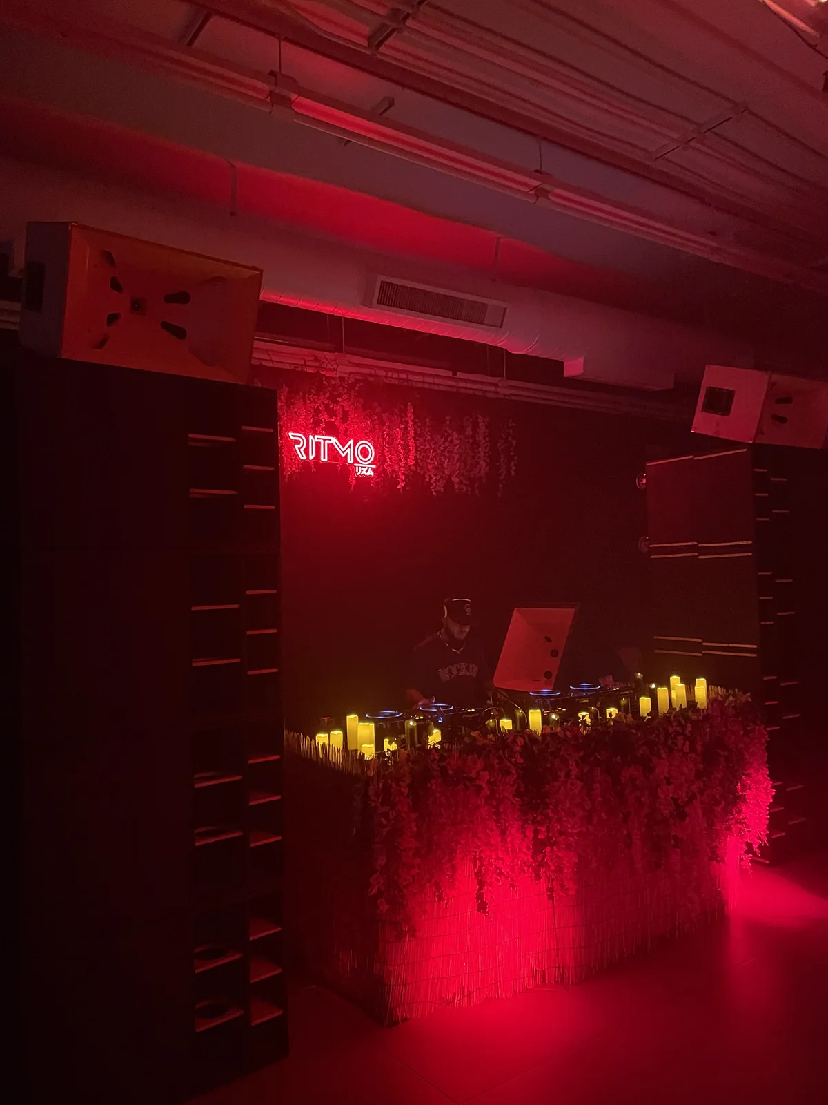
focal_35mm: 26
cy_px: 552
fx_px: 829
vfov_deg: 67.3
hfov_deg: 53.1
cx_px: 414
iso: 1000
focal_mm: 4.2
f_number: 1.6
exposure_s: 1/28
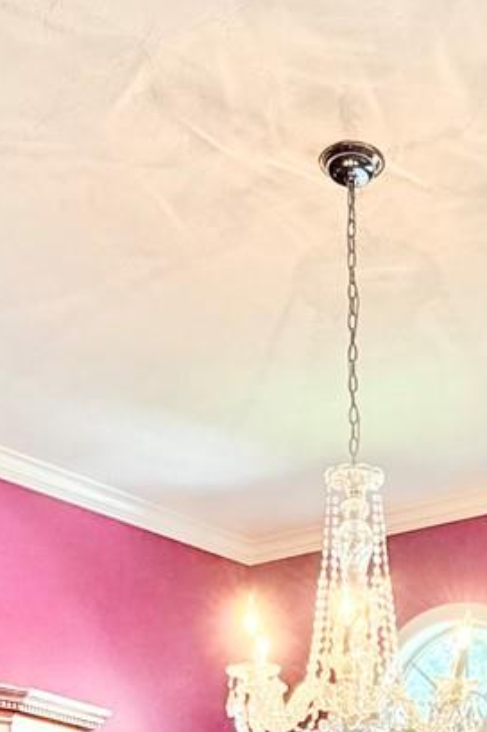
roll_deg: +1.1
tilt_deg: +0.5
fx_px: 1158
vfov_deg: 30.1
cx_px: 421
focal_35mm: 57
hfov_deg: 23.2
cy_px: 872
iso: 320
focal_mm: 2.22
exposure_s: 1/60
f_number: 2.2
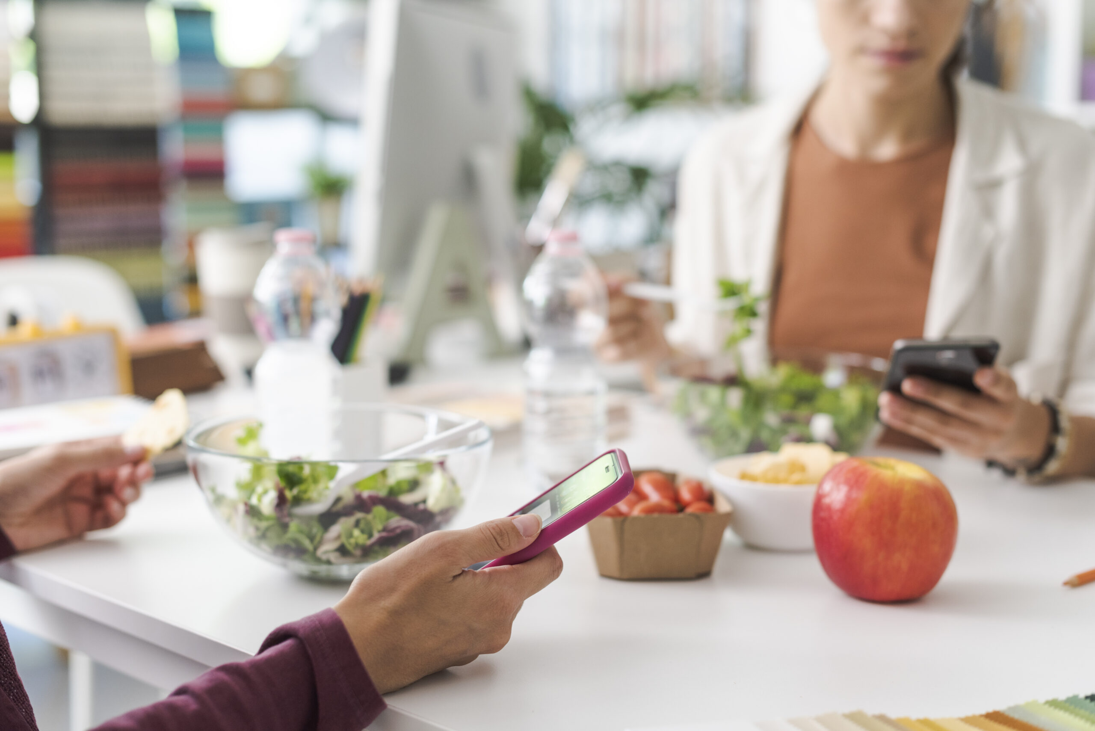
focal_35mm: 50
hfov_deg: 39.6
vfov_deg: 27.0
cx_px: 548
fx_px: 1521
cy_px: 366
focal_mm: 50
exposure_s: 1/40
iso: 250
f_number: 2.8
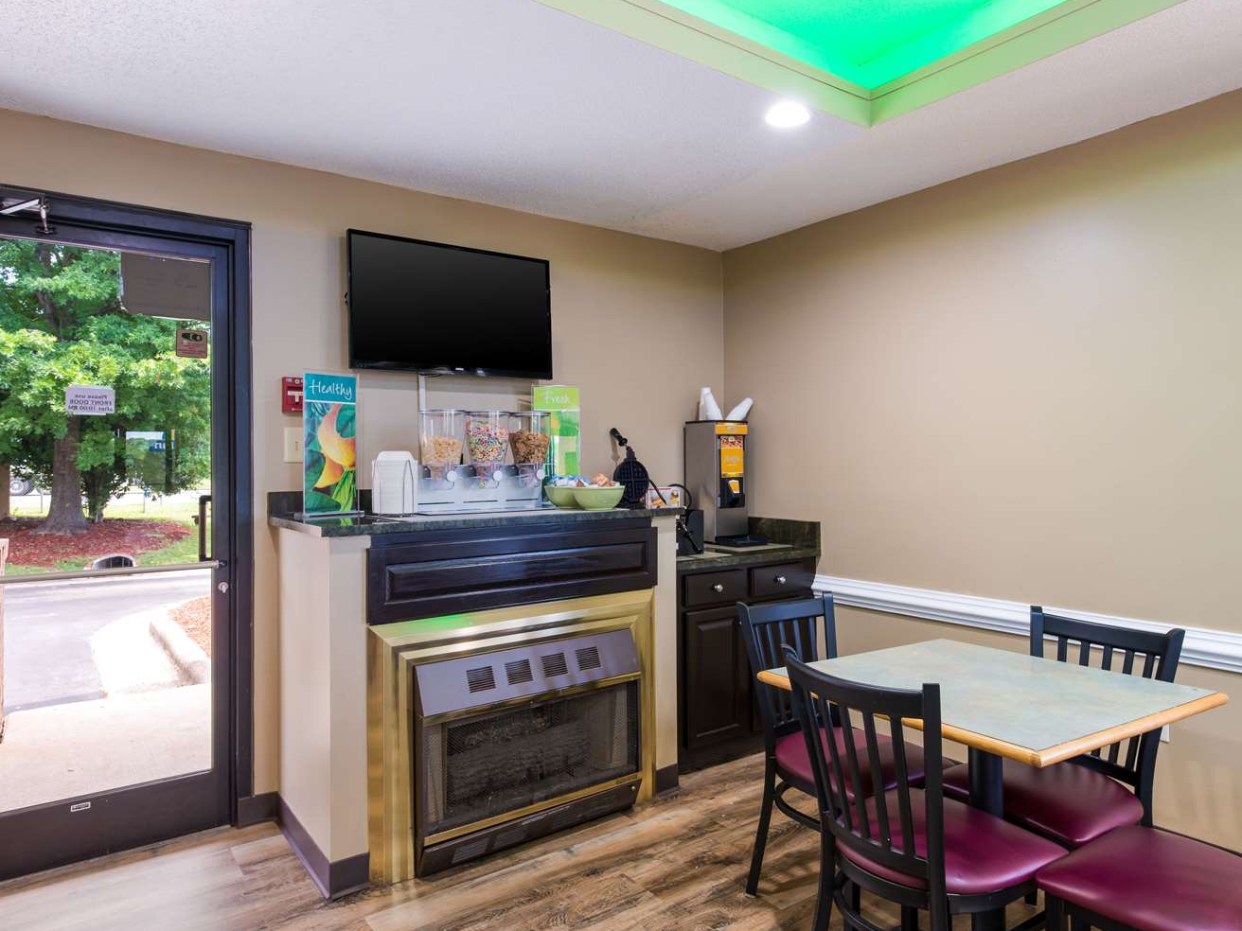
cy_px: 462
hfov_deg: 76.4
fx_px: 789
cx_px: 612
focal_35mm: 22
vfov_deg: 61.1
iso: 320
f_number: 11
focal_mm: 20
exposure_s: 1/1.25
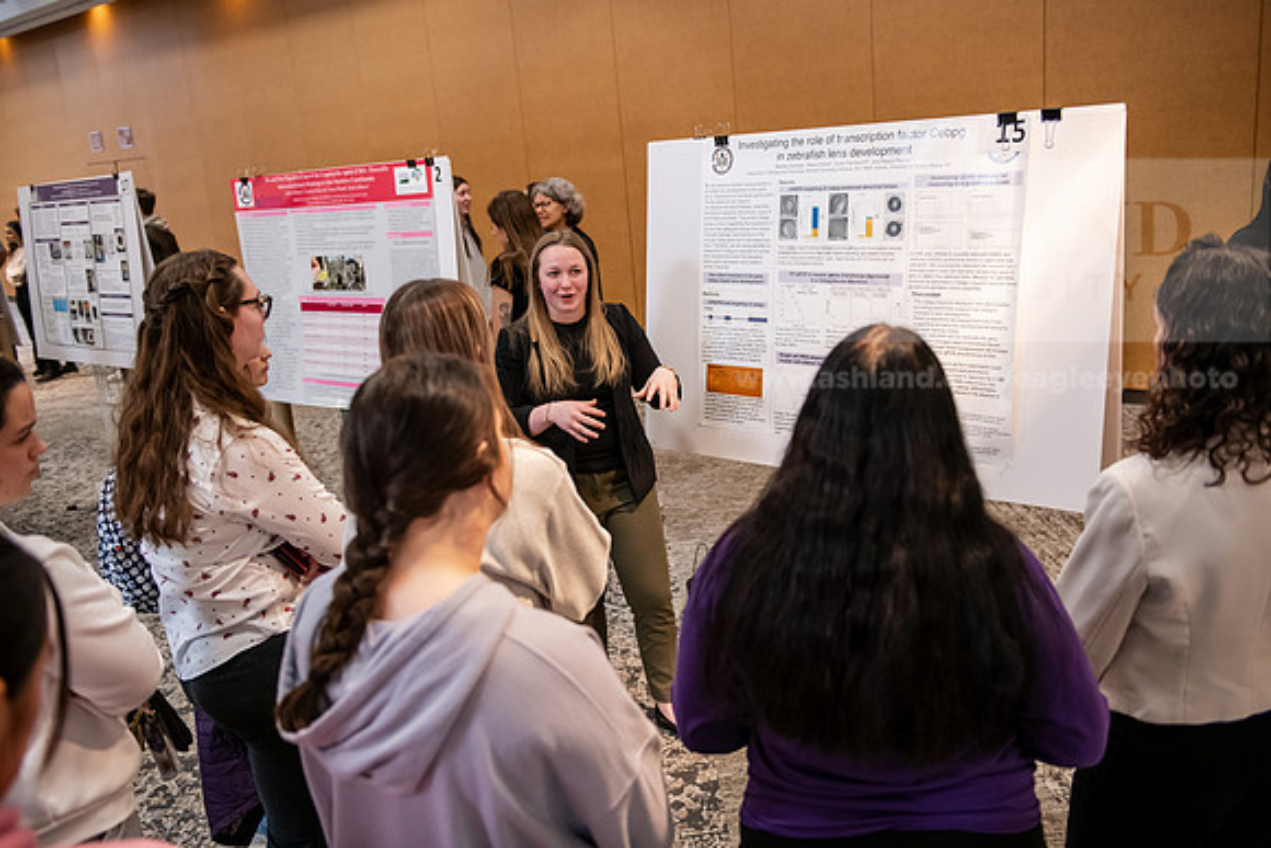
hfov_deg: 58.7
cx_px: 636
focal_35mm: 32
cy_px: 424
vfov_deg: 41.1
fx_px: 1130
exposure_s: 1/160
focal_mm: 32
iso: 2000
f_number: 3.2
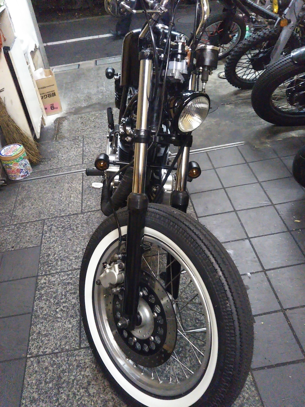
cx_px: 152
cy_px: 204
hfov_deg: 46.8
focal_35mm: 30
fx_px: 352
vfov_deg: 60.0
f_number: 2.2
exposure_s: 1/23
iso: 836
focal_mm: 4
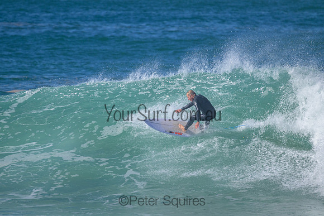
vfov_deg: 1.7
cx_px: 162
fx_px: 7201
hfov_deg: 2.6
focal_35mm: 800
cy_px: 108
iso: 1000
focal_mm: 800
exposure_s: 1/2000
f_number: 11
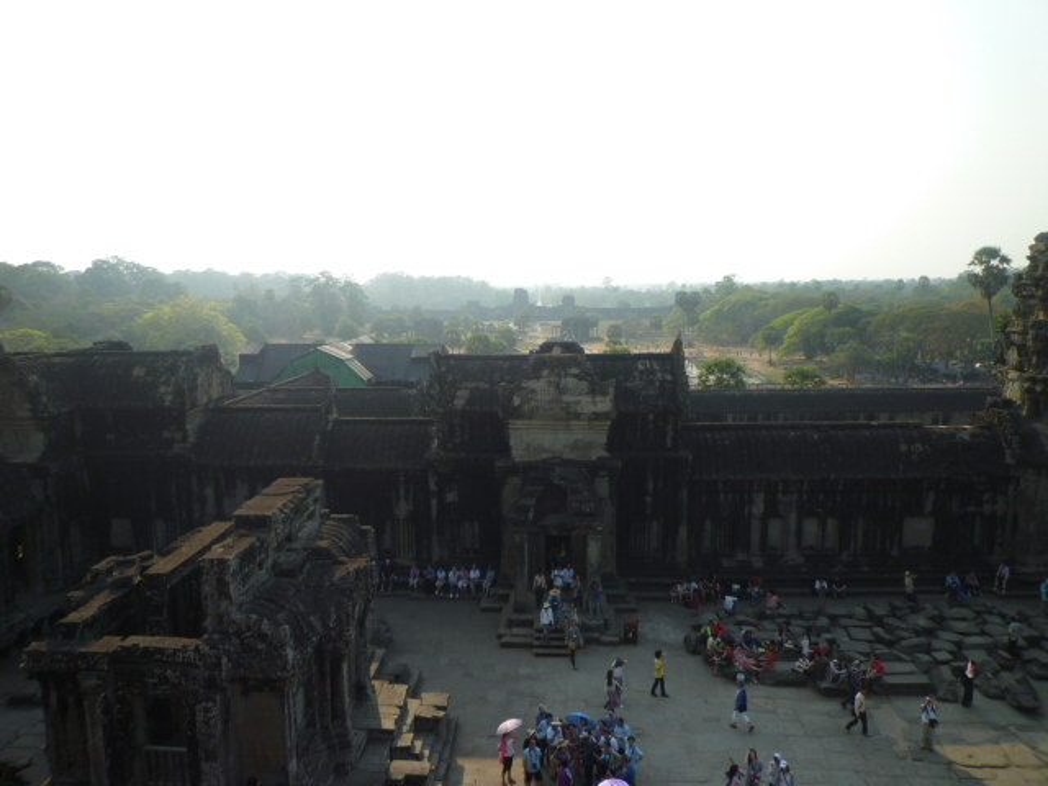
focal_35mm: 25
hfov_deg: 69.4
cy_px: 393
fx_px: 757
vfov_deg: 54.9
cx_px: 524
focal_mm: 4.4
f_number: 2.8
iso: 80
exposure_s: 1/640
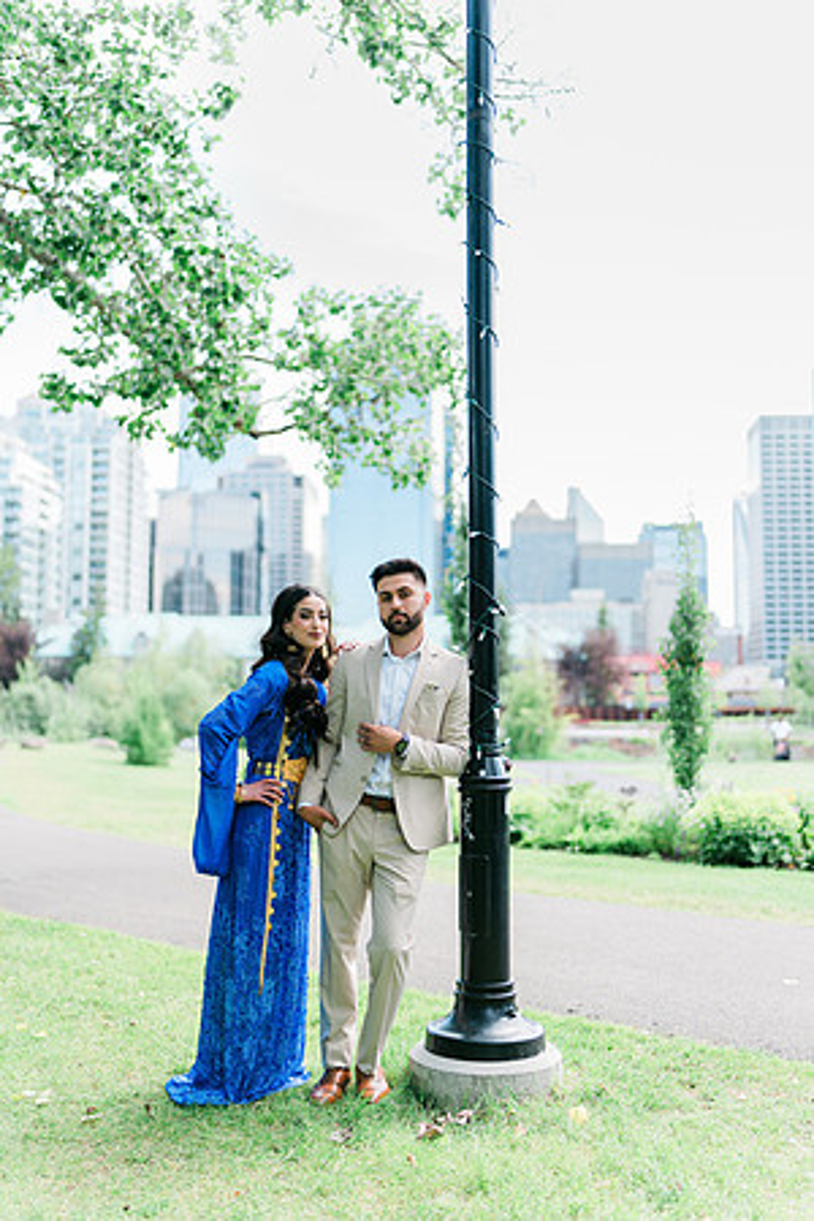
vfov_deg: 54.4
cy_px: 610
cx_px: 407
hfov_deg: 37.9
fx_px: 1187
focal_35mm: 35
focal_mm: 35
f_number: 1.2
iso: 125
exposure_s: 1/1000
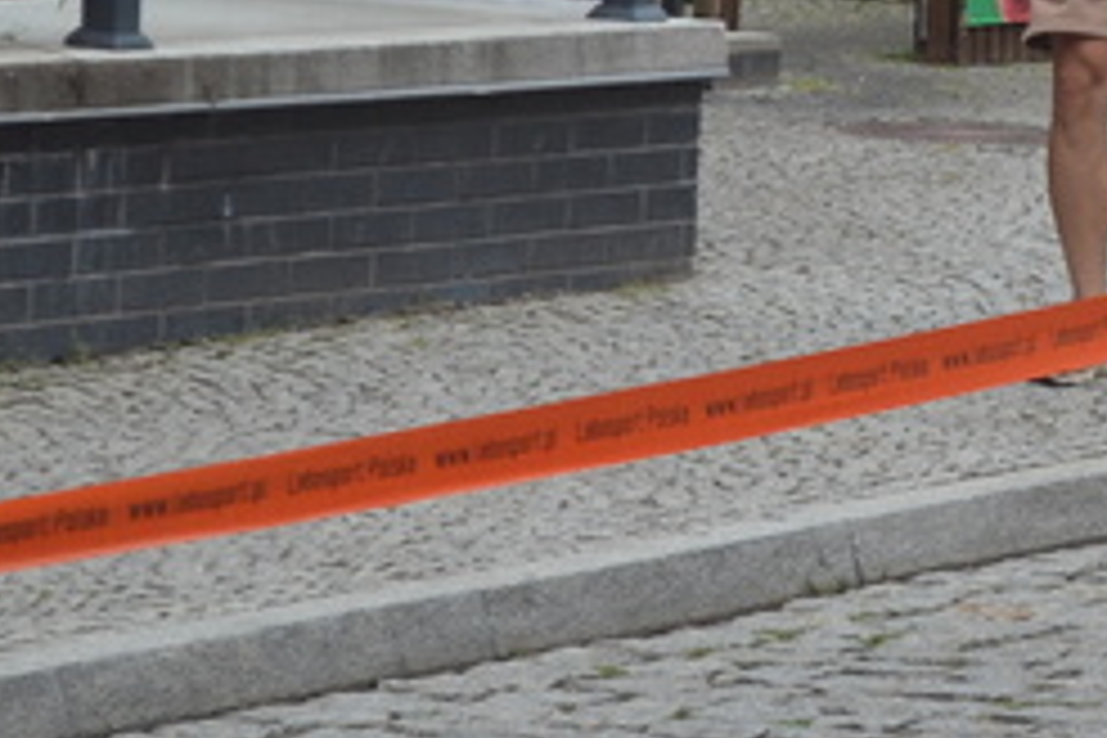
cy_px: 94
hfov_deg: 7.2
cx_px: 938
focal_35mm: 287
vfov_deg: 4.8
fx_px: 8816
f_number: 5.6
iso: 400
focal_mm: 55
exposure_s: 1/640
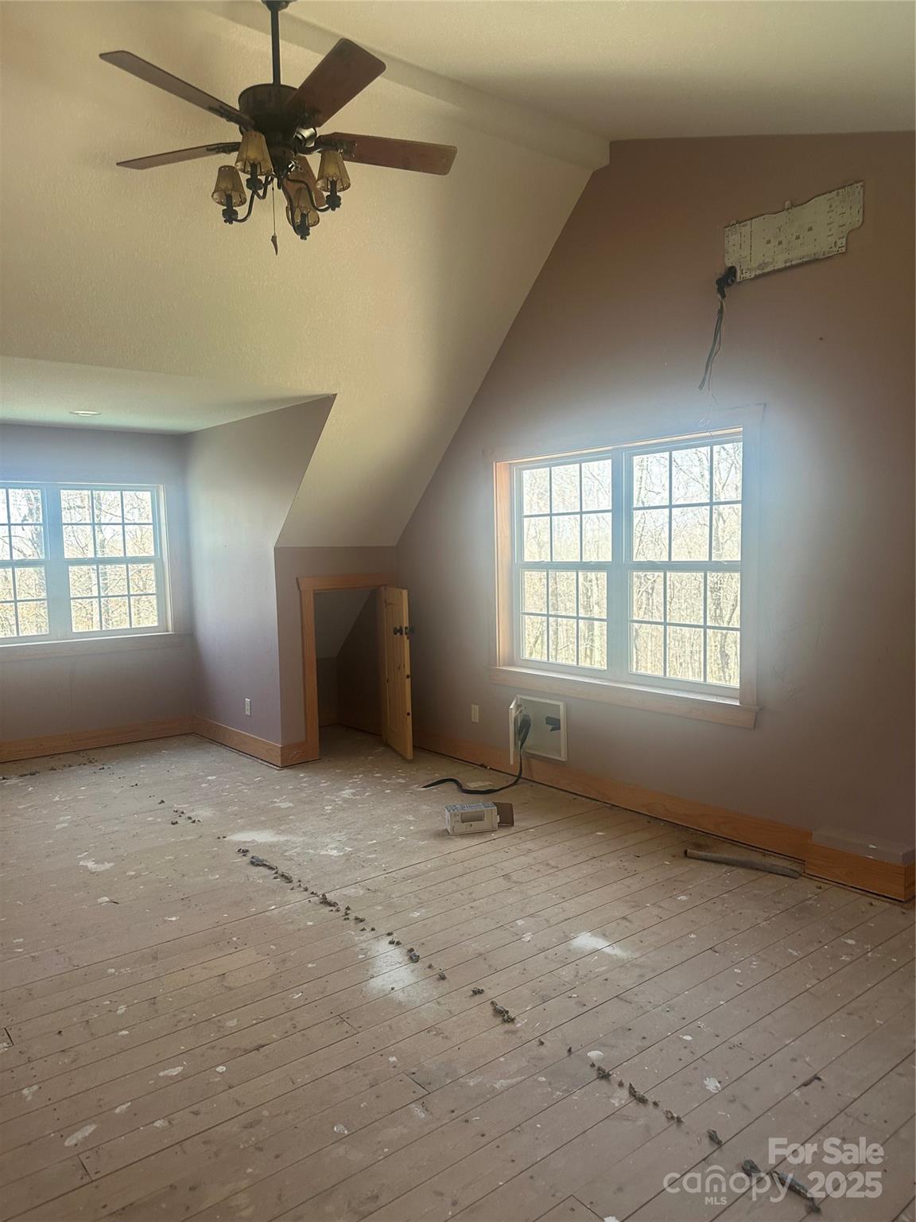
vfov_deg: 71.6
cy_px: 611
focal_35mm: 24
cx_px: 458
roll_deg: +0.5
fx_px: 847
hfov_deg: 56.8
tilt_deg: -4.2
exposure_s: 1/121
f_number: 1.78
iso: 125
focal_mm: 6.86
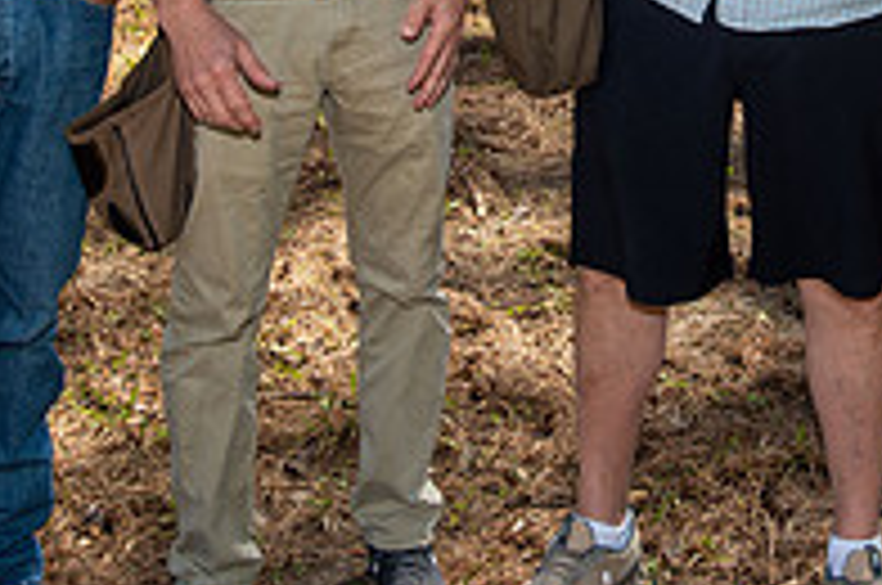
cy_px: -63
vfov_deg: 18.4
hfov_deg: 28.1
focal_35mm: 71
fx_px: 1737
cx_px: 670
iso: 100
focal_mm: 24
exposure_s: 1/100
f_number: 6.3
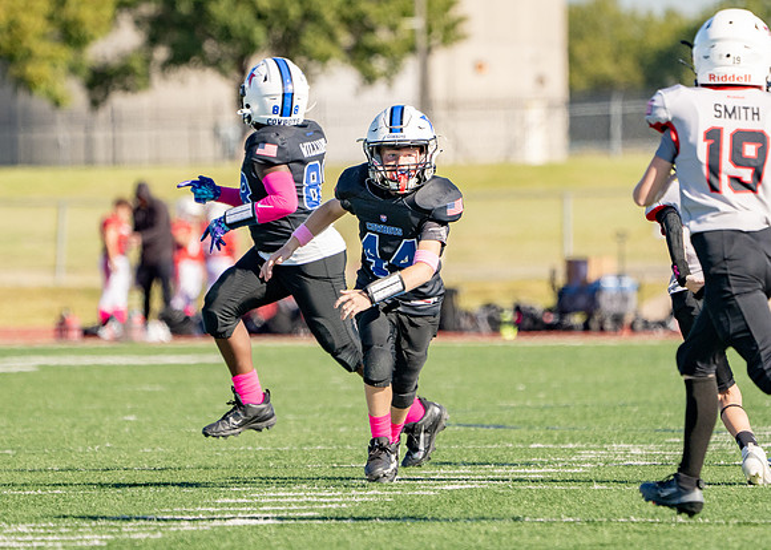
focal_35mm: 509
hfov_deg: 4.0
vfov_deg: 2.8
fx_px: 11145
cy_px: 273
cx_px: 369
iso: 320
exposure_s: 1/2000
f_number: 5.6
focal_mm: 324
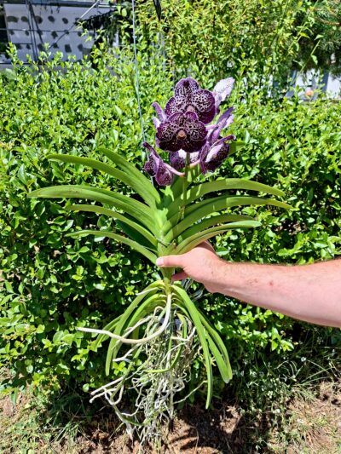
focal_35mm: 23
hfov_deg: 58.9
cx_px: 170
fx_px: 302
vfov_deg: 73.9
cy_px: 227
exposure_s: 1/1429
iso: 50
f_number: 1.8
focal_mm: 5.54
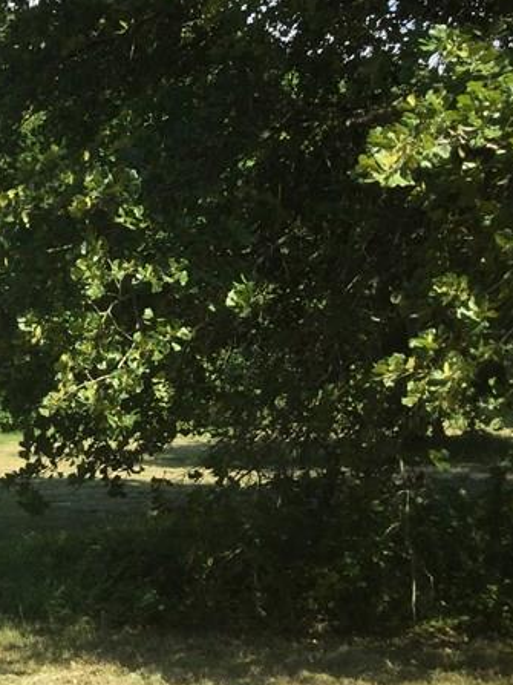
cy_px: 380
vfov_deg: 27.4
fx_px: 1404
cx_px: -236
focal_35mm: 71
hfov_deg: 18.5
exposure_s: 1/691
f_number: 2.4
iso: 25
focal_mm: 3.3
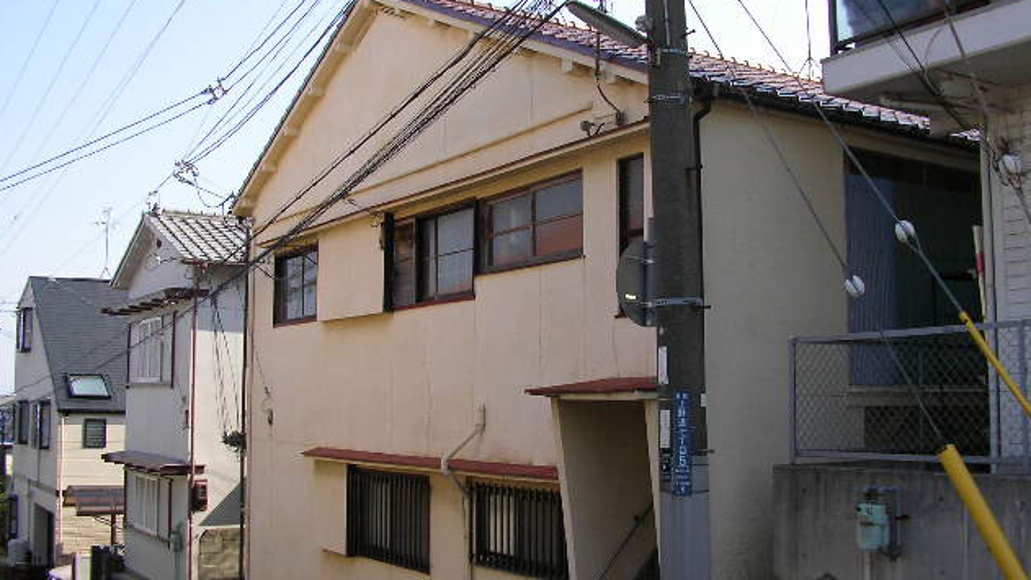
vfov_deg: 28.3
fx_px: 1148
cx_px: 513
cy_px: 279
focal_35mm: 42
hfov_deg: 48.4
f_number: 4.1
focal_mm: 5.8
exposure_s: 1/345
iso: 71
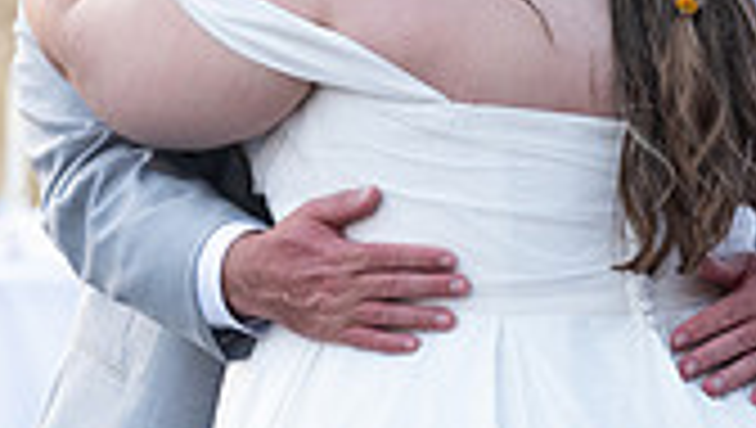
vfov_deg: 3.1
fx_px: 7968
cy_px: 214
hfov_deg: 5.4
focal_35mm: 397
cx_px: 526
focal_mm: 110
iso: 1600
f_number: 3.5
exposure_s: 1/500
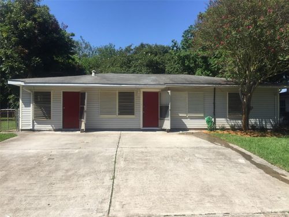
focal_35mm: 29
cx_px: 144
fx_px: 242
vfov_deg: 48.2
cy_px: 108
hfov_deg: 61.7
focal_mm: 4.15
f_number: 2.2
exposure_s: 1/1799
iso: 32
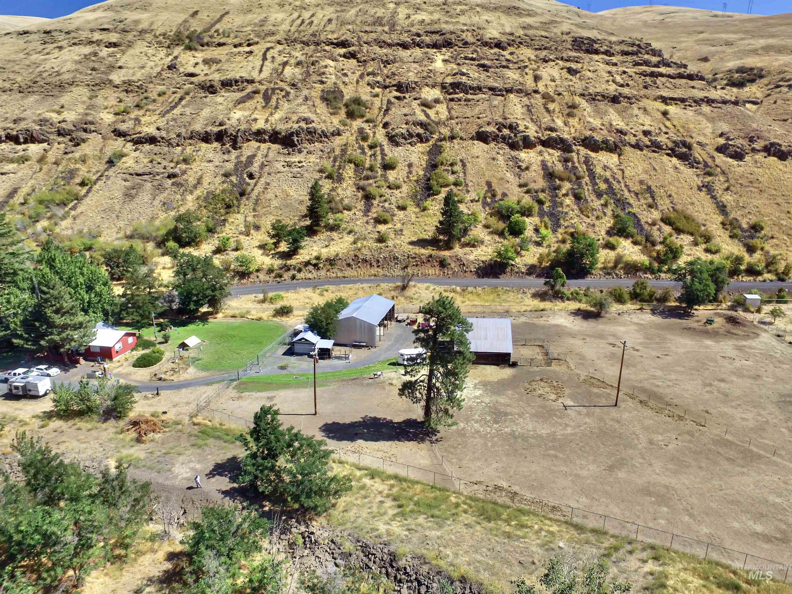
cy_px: 297
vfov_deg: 66.0
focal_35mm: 20
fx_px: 458
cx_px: 396
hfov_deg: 81.7
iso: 100
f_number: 2.8
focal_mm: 3.61
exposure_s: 1/485
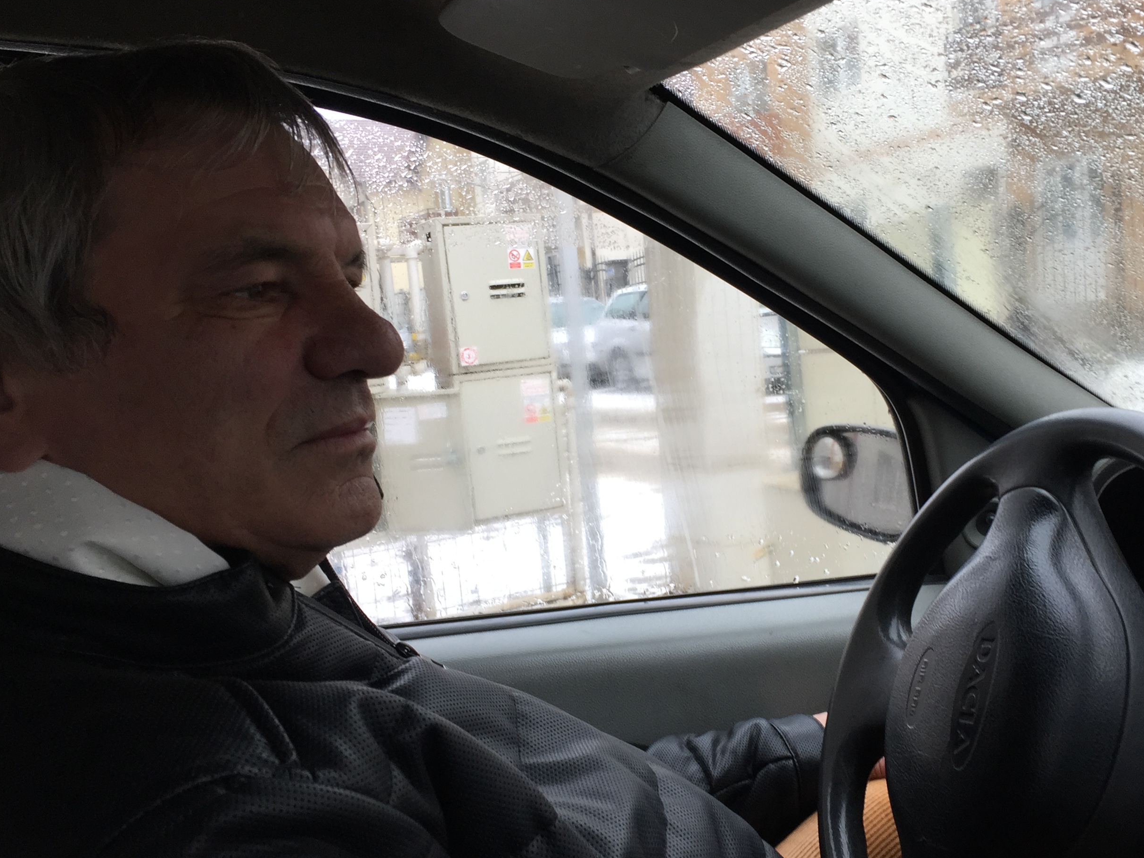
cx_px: 698
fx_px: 1289
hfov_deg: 47.5
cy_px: 428
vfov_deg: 36.8
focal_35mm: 39
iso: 32
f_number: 2.2
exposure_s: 1/100
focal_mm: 4.15
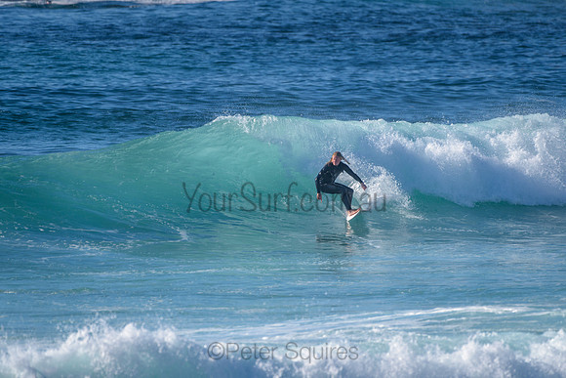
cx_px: 283
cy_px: 189
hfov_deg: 3.4
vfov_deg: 2.2
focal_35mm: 613
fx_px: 9637
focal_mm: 500
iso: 180
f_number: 5.6
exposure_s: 1/2000
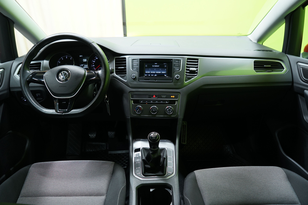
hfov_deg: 73.7
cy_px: 102
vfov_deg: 53.1
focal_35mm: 24
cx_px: 154
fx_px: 205
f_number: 4.5
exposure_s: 1/20
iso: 800
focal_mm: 24
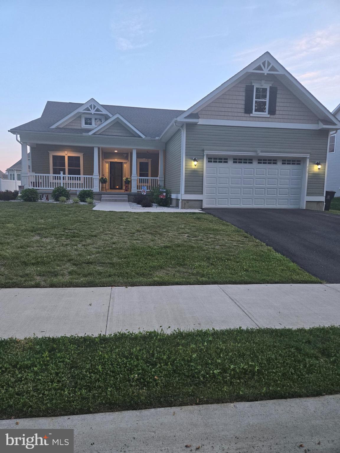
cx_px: 170
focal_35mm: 23
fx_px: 301
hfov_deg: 58.9
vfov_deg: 73.9
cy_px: 226
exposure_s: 1/180
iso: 160
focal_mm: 5.4
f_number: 1.8
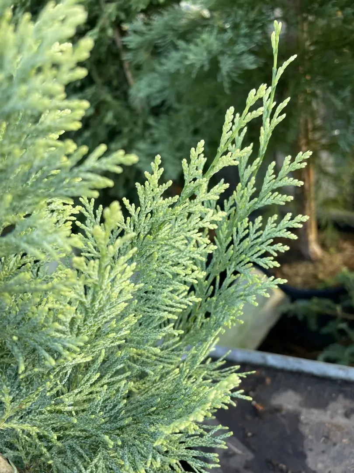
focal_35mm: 26
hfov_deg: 53.1
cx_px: 177
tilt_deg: -30.8
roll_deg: +14.9
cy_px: 236
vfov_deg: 67.3
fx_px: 355
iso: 32
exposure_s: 1/171
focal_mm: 4.2
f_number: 1.6
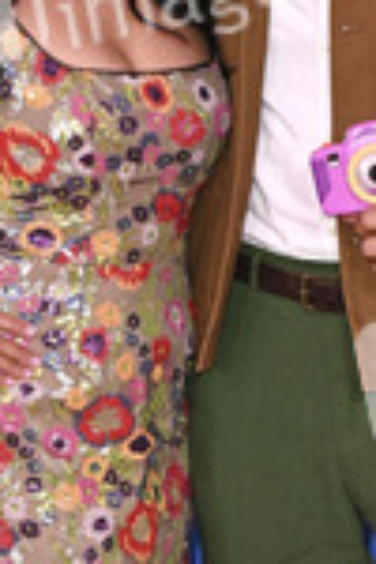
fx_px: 1880
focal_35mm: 120
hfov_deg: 11.4
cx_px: 207
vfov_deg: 17.0
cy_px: 173
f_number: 6.3
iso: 1250
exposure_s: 1/250
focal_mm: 45
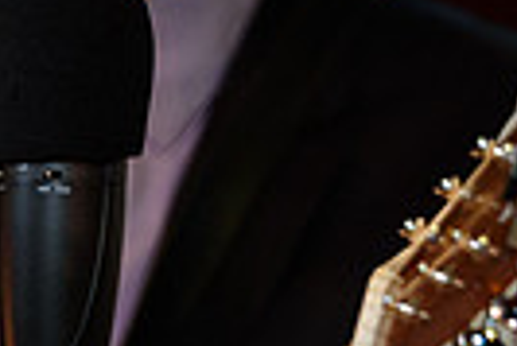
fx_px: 34432
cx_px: 533
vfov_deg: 0.6
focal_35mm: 2395
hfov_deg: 0.9
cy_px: -17
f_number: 6.3
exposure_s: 1/320
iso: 2500
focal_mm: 550
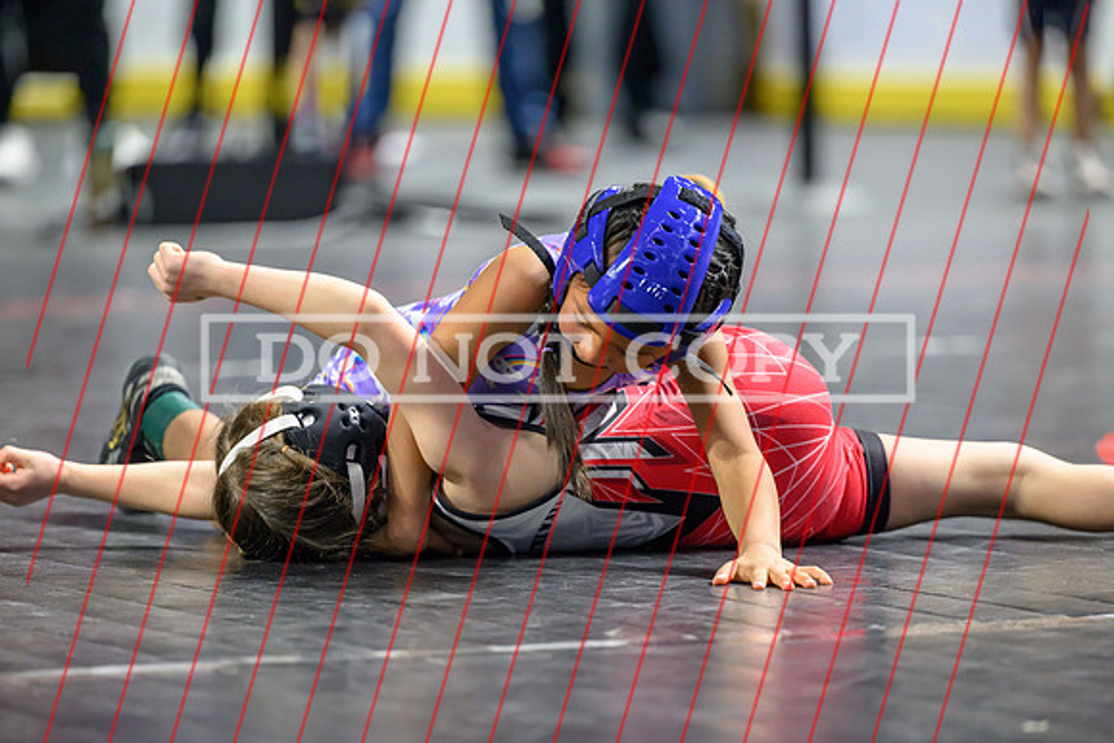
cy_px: 467
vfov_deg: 5.9
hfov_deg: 8.8
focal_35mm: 234
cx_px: 557
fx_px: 7247
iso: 4500
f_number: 2.8
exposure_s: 1/640
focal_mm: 185
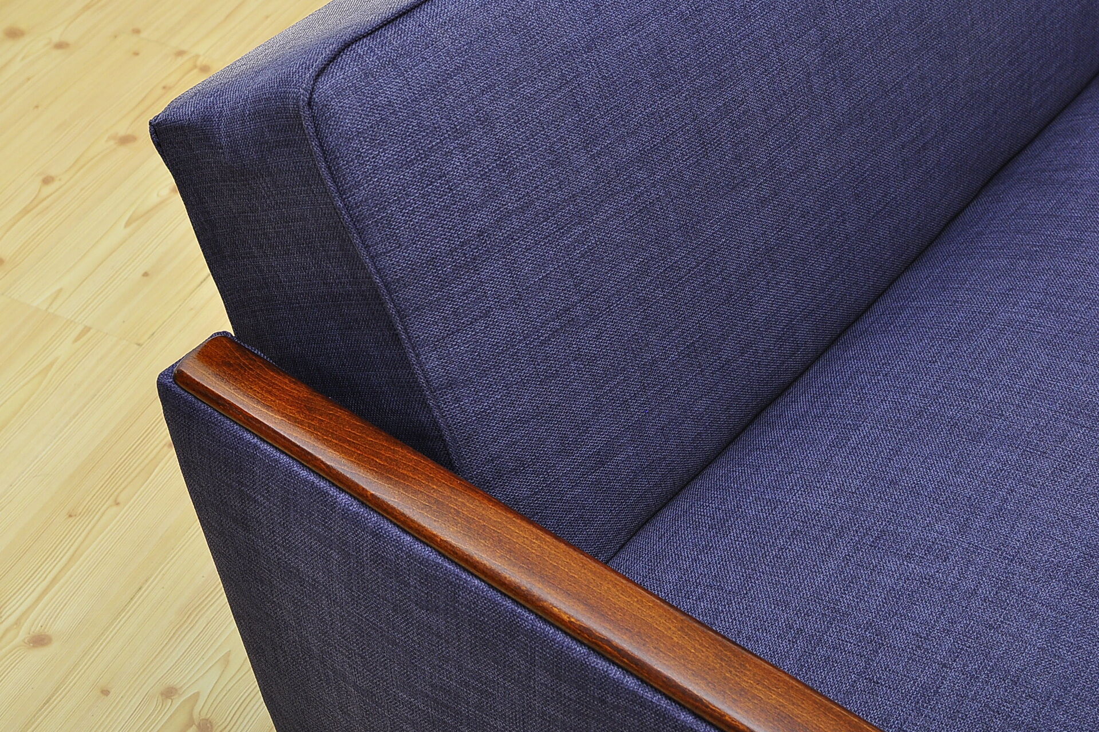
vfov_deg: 25.8
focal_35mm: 52
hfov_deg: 37.9
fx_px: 1603
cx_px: 550
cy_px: 366
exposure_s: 1/200
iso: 400
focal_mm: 35
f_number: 6.3
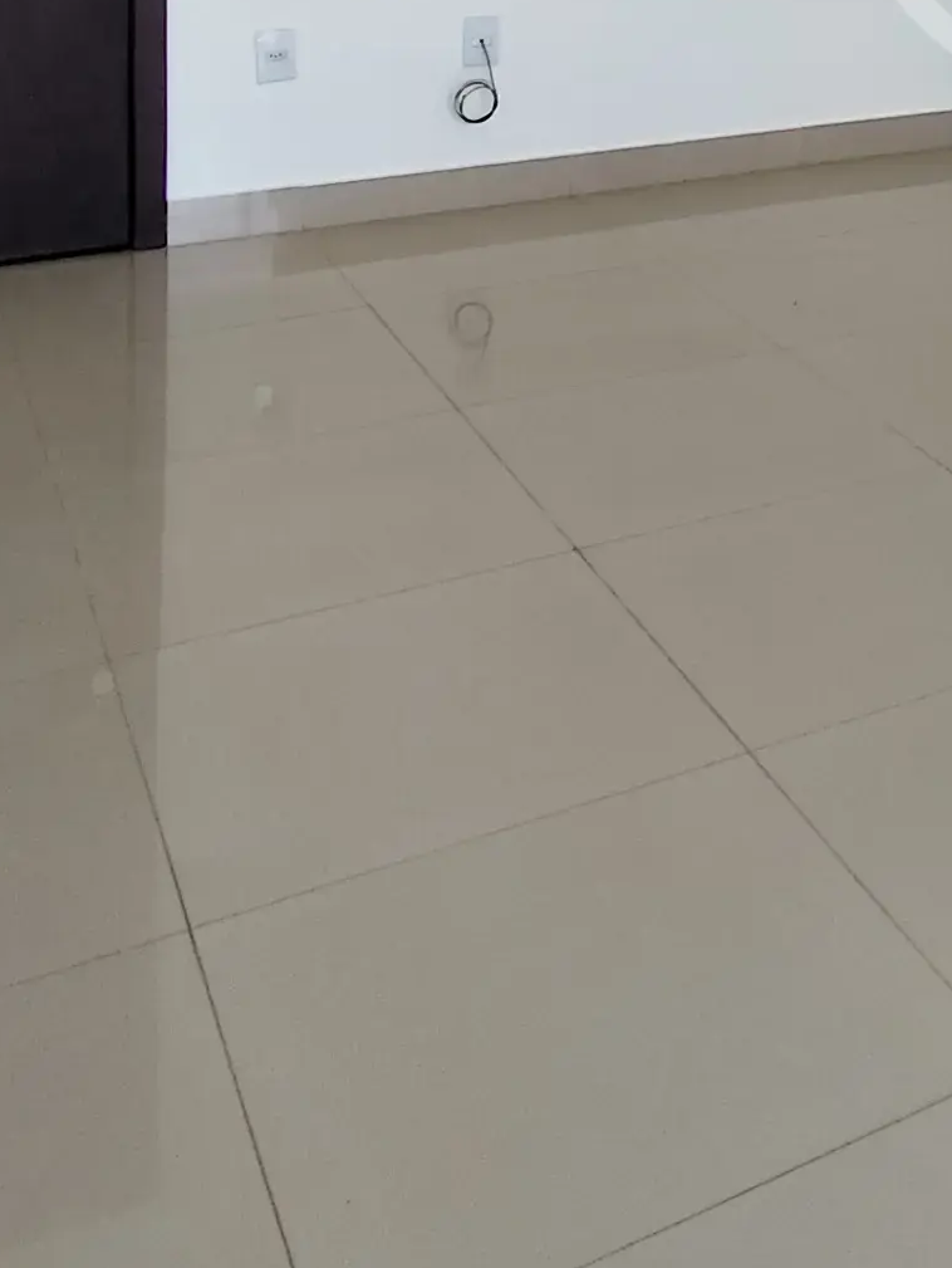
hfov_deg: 25.3
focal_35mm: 52
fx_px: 1905
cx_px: 1134
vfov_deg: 31.7
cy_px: -189
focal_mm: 1.65
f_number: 2.2
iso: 64
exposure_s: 1/60
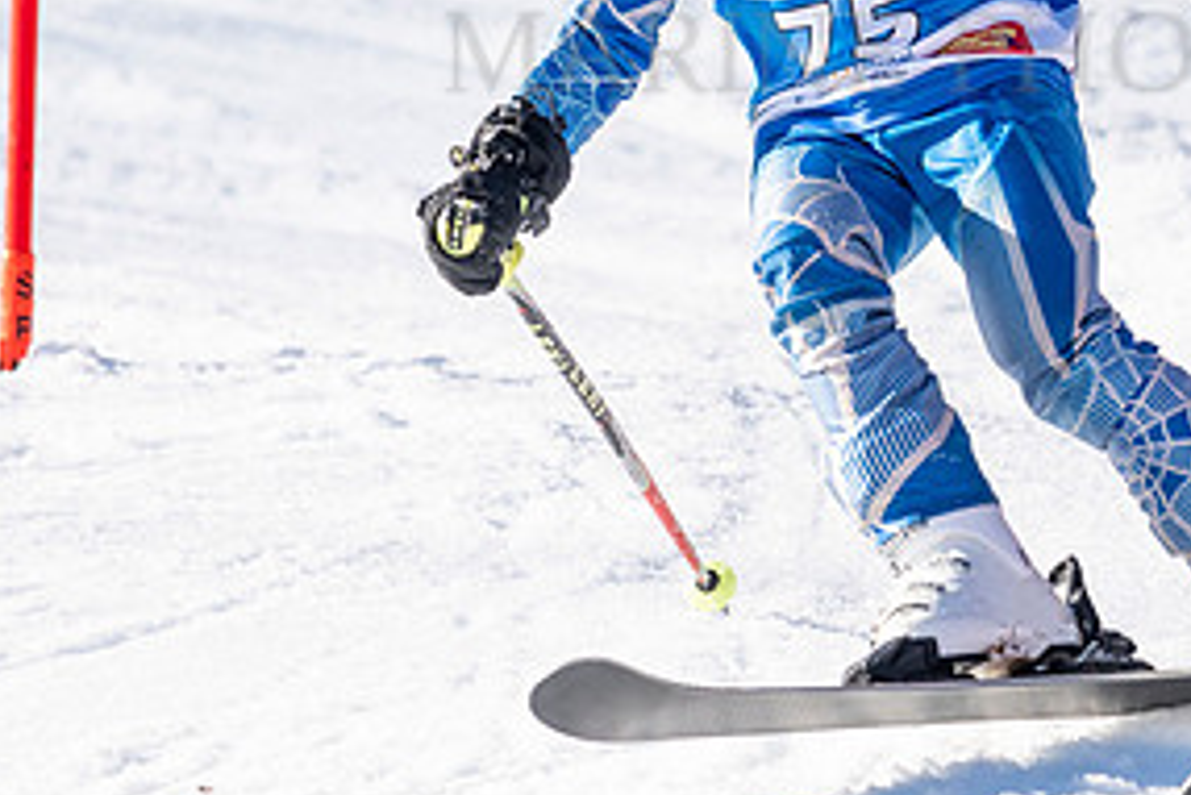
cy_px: 122
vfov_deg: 1.0
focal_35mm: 1323
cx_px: 702
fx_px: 43789
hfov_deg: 1.6
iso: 800
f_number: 8
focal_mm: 560
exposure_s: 1/2000
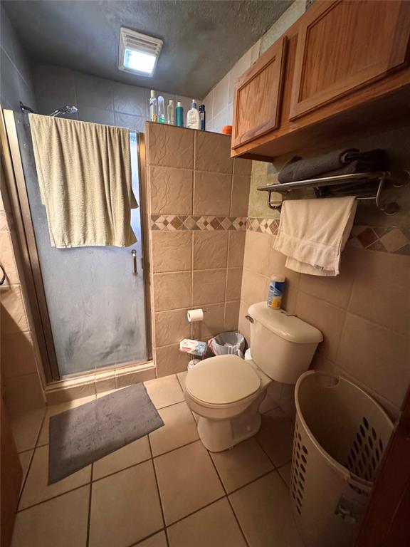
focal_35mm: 14
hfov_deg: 85.7
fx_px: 221
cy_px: 274
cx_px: 205
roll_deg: -1.0
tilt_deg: -16.7
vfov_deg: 102.1
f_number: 2.2
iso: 1250
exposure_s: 1/60
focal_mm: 2.22
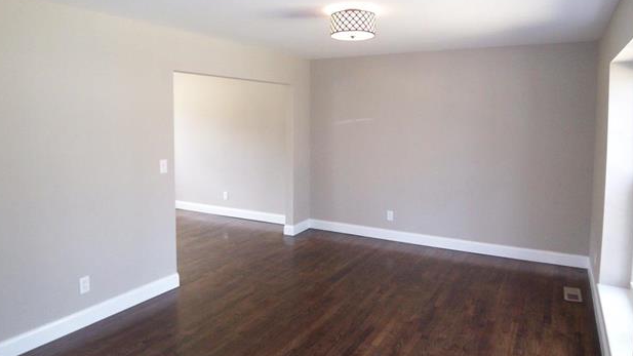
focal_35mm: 26
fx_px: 436
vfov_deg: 44.0
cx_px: 315
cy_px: 134
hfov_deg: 71.9
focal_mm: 3.8
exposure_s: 1/30
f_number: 2.8
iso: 125
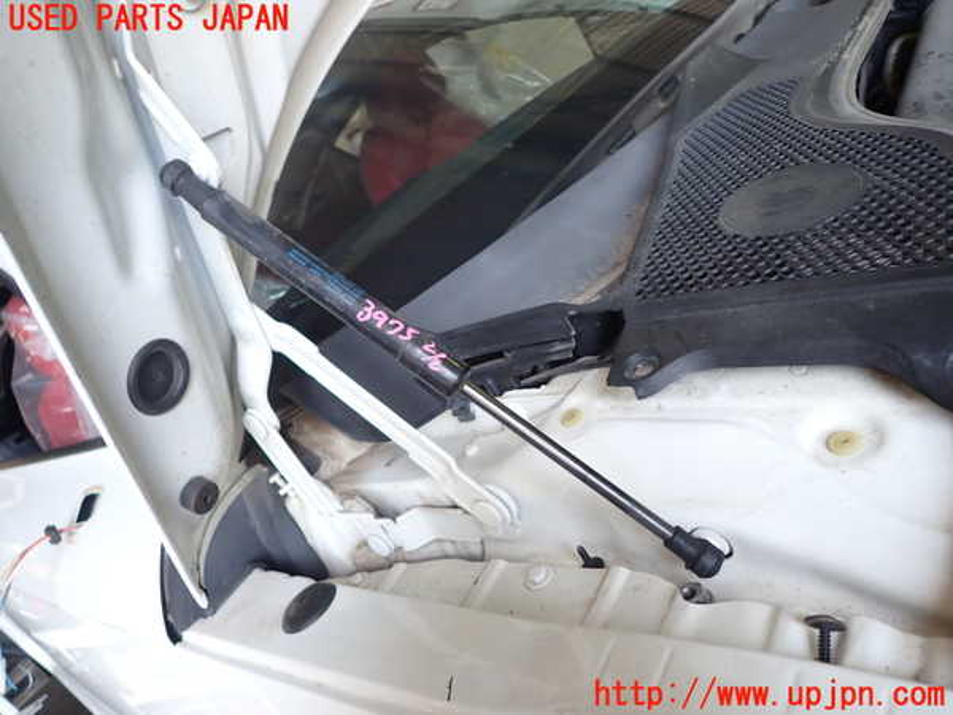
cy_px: 358
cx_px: 476
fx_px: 688
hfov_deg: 69.4
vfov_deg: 54.9
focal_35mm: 25
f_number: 2
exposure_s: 1/80
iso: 100
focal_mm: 4.5
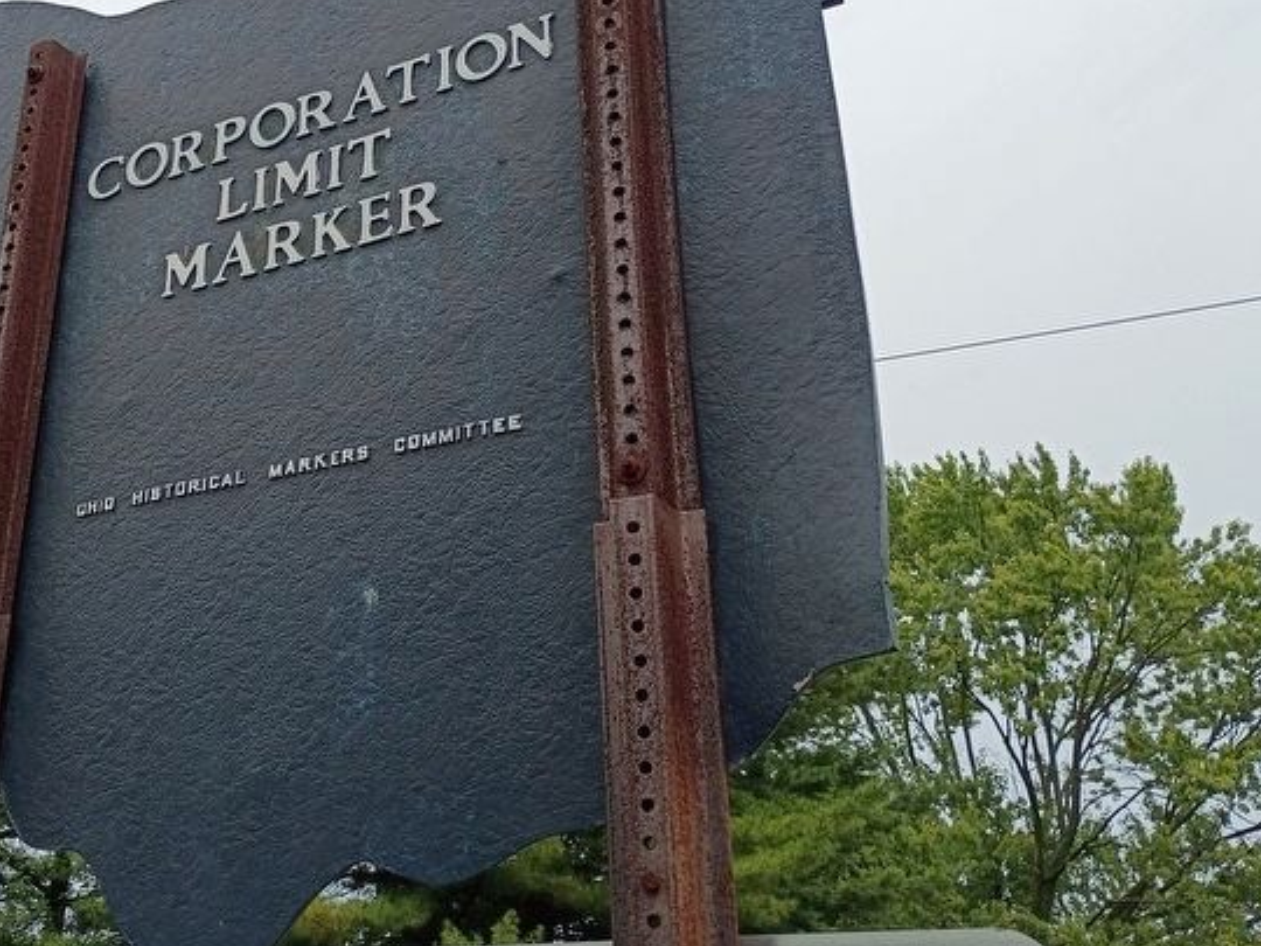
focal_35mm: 43
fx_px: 1566
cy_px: 395
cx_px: 367
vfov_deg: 33.5
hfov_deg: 42.9
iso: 102
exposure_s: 1/1508
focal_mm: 4.27
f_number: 1.8
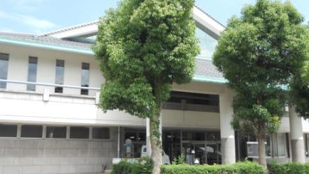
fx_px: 295
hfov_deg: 55.3
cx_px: 159
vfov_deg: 32.8
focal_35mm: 36
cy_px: 95
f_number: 2.8
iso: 80
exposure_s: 1/400
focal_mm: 5.7
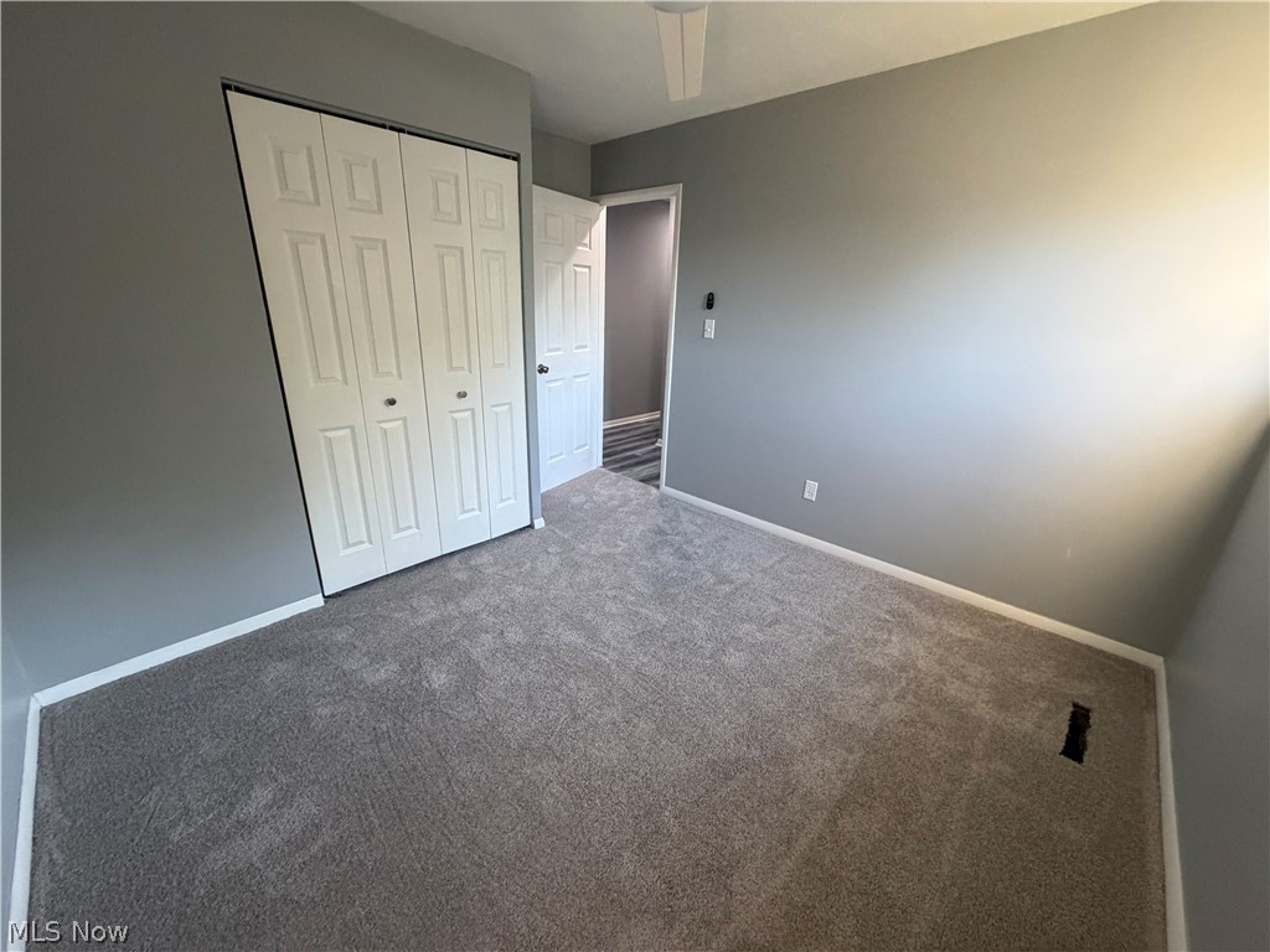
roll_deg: -1.4
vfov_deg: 85.7
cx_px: 635
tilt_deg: -18.6
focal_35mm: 14
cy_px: 476
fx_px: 514
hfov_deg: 102.1
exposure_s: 1/79
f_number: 2.2
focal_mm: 2.22
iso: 320
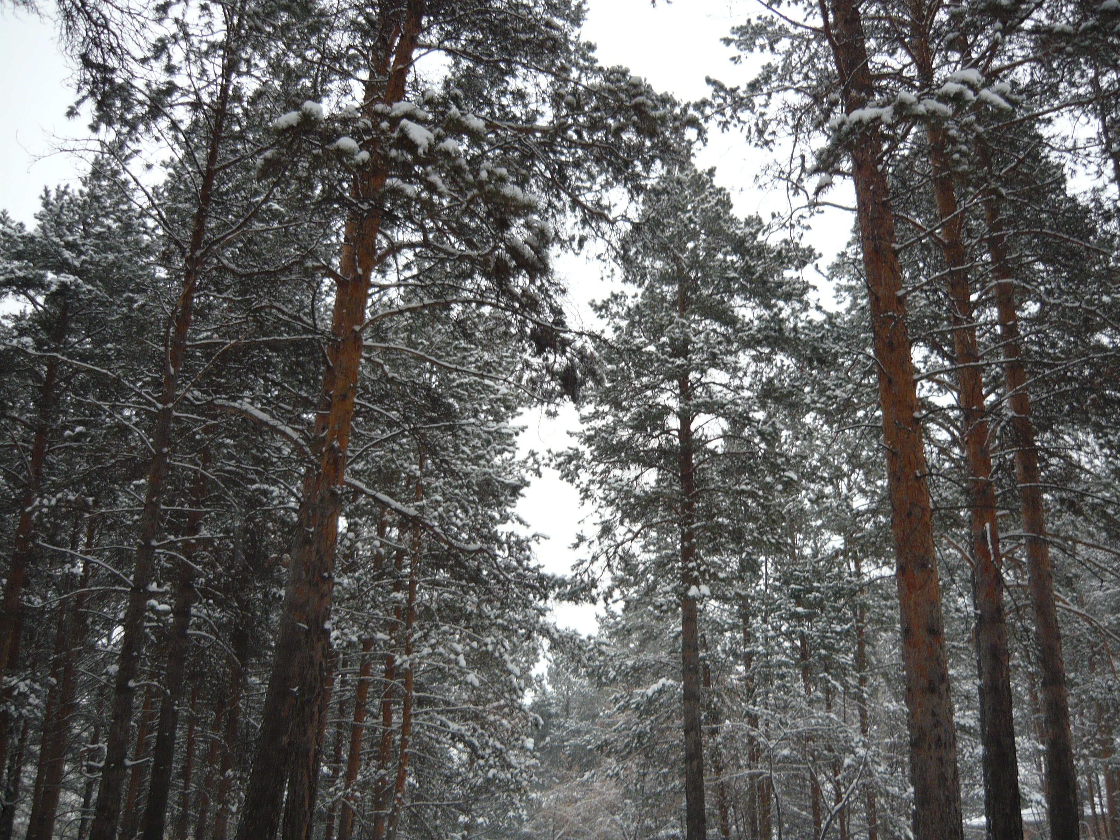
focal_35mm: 33
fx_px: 1068
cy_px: 420
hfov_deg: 55.4
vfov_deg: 42.9
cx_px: 560
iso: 100
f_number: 2.8
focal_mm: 5.5
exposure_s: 1/30
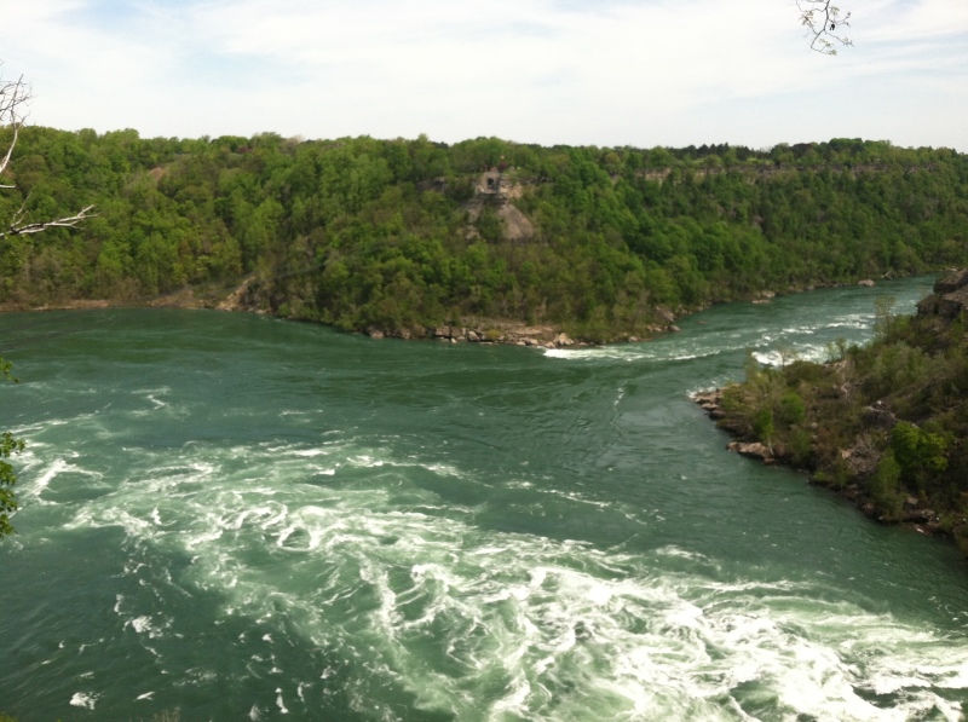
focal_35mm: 35
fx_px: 977
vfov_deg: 40.6
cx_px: 484
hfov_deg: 52.7
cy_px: 361
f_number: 2.8
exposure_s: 1/811
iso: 80
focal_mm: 3.85
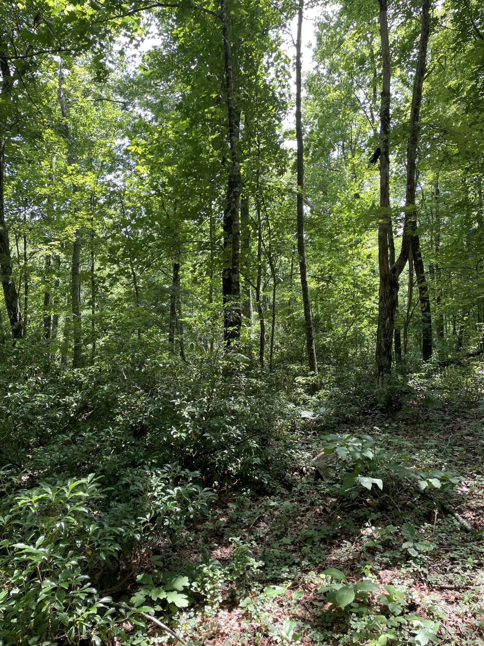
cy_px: 323
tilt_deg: +1.7
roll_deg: -0.1
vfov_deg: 67.3
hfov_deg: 53.1
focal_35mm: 26
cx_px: 242
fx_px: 485
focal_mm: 4.2
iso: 40
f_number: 1.6
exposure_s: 1/121
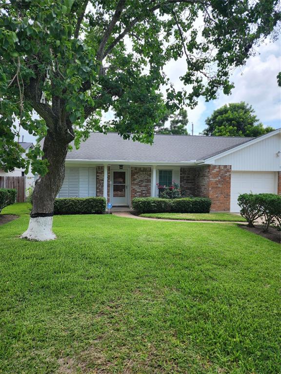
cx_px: 140
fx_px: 249
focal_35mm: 23
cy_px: 187
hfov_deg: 58.9
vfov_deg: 73.9
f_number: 1.8
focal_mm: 6.4
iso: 12
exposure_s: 1/612
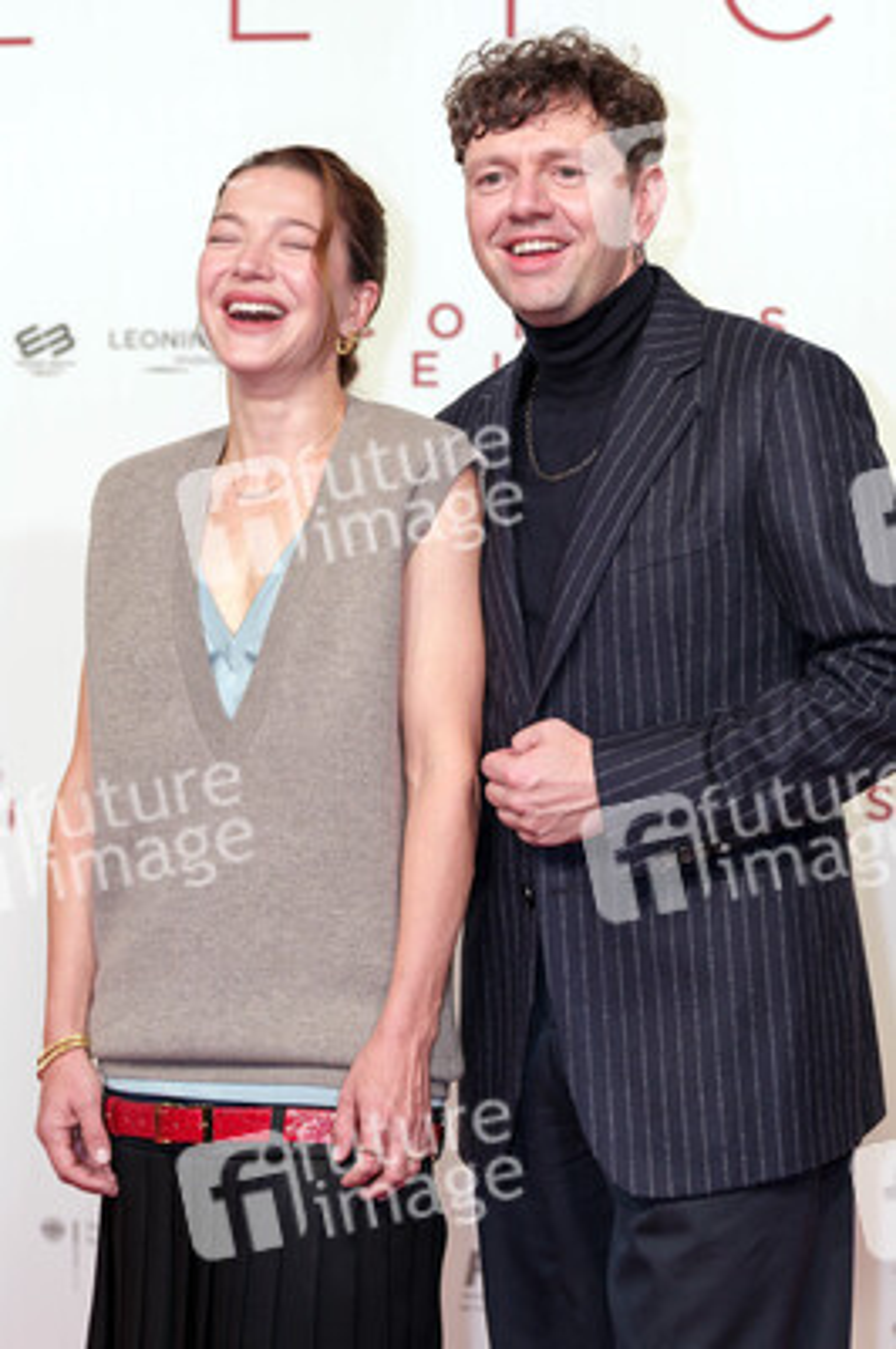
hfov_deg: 19.4
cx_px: 448
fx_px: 2618
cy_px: 674
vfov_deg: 28.9
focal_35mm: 70
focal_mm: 70
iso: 320
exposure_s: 1/250
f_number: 3.2
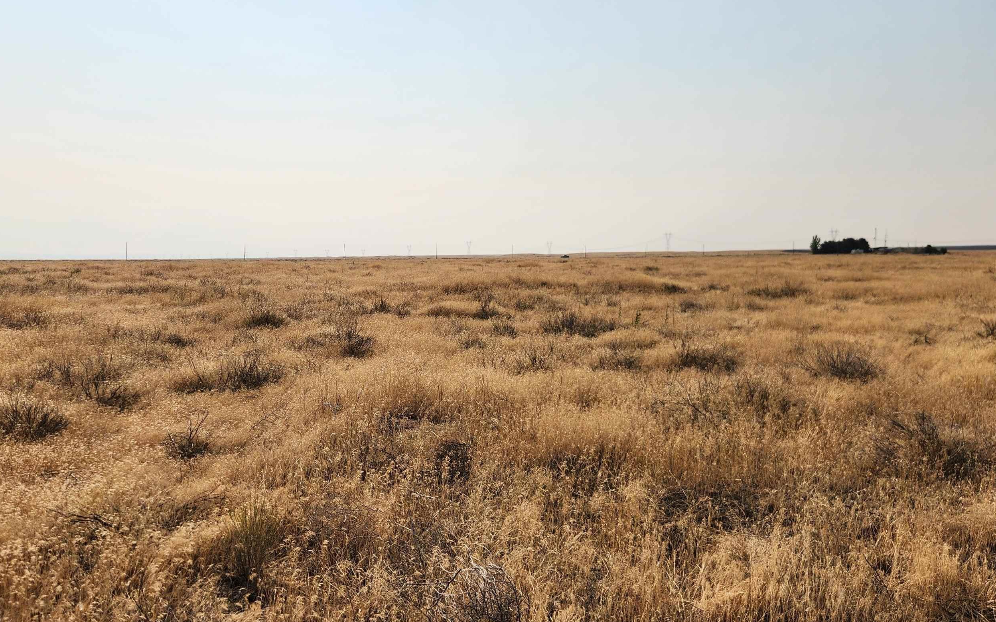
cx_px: 464
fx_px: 814
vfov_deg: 41.8
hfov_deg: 62.8
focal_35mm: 30
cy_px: 337
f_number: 1.8
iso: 20
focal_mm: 5.4
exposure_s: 1/4604
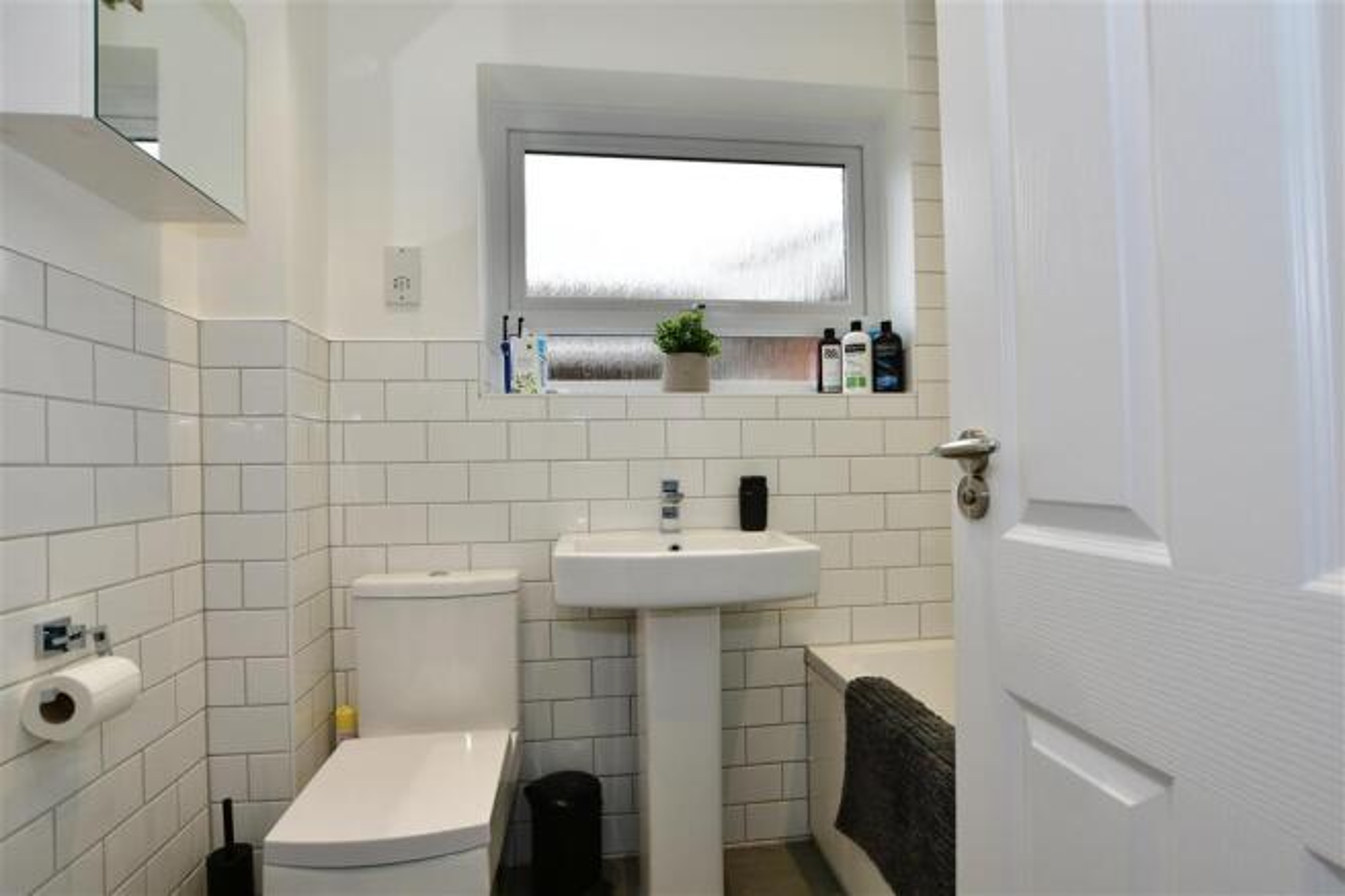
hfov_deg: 93.3
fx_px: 635
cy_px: 448
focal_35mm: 17
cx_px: 672
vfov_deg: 70.4
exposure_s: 1/100
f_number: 5
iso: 250
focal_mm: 11.5
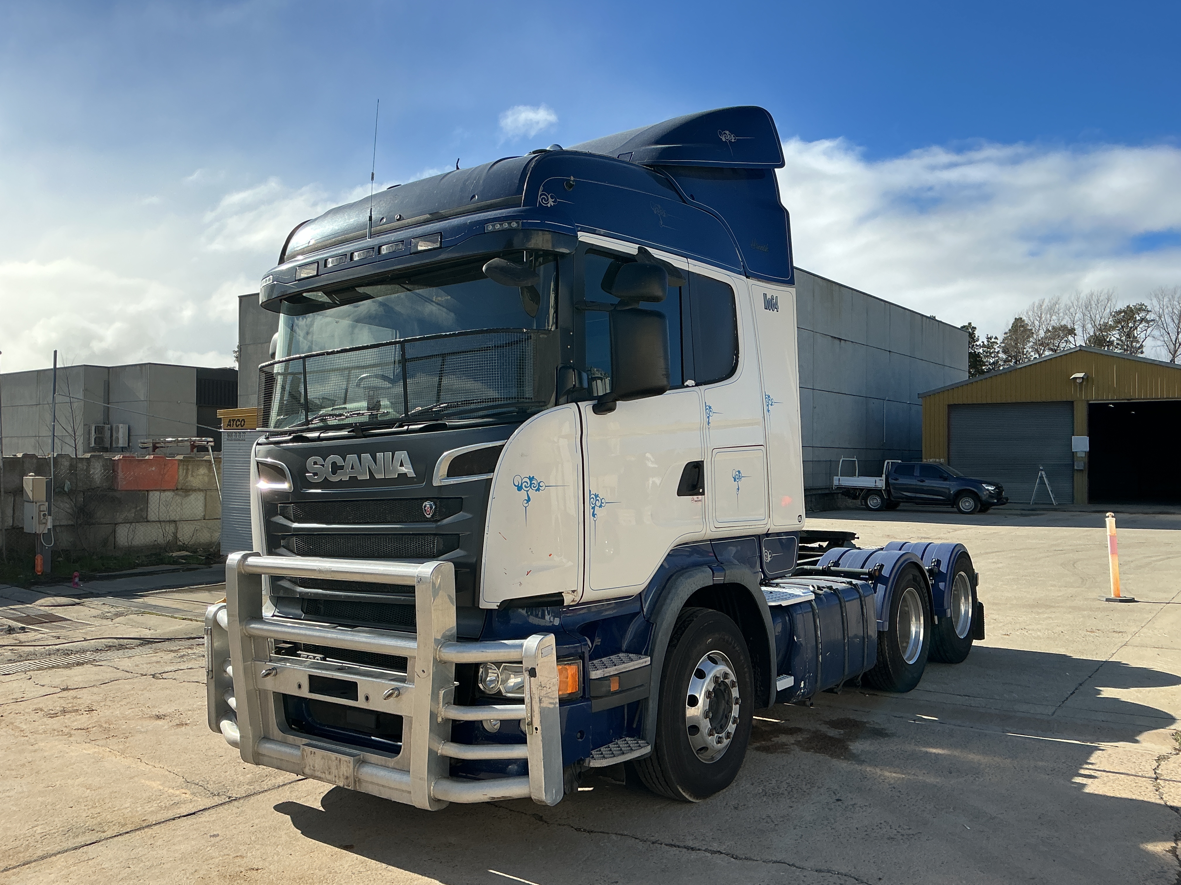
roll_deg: -0.3
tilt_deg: +1.3
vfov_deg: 48.2
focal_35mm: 29
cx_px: 590
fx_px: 989
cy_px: 442
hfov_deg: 61.7
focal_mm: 3
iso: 25
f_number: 1.8
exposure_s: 1/2058
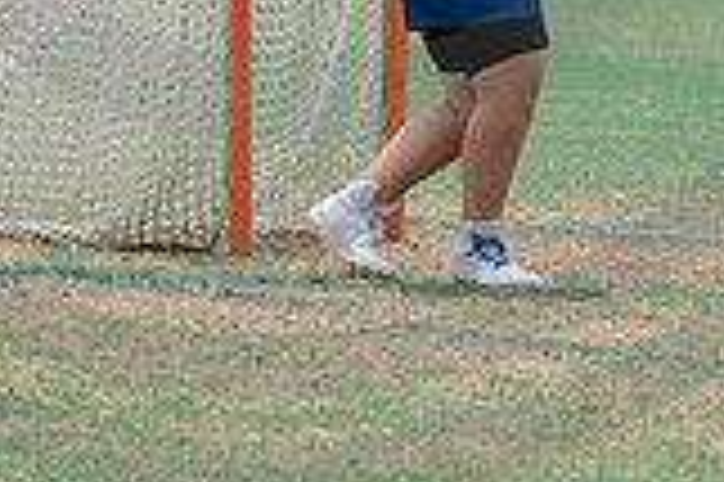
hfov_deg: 3.2
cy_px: -129
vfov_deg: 2.1
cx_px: 527
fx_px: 12918
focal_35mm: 643
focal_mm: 150
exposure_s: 1/1600
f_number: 5
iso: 250
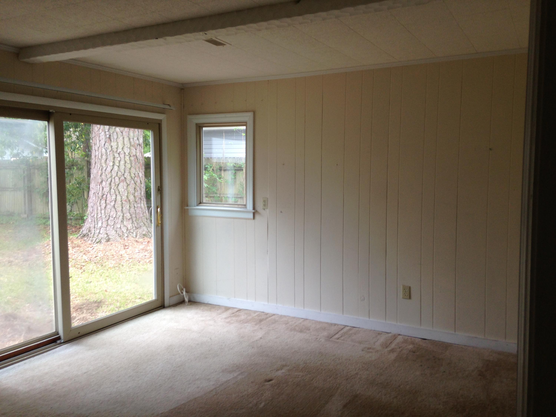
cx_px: 278
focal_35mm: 33
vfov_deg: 42.9
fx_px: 530
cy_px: 208
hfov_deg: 55.4
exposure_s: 1/120
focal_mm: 4.13
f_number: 2.4
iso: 50
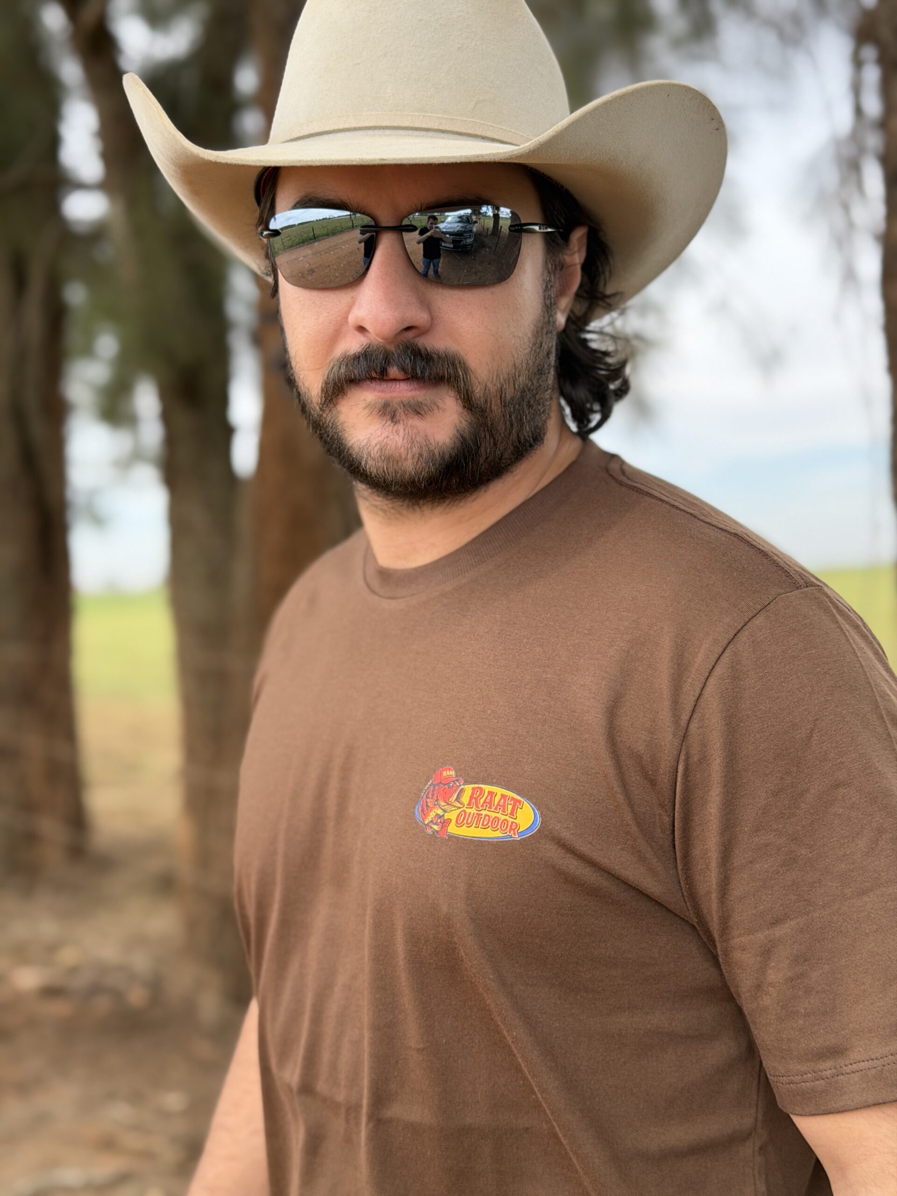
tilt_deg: -0.4
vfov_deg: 39.7
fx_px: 1658
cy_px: 598
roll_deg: +2.1
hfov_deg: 30.3
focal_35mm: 48
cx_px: 448
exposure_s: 1/951
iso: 80
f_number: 1.78
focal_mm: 6.76
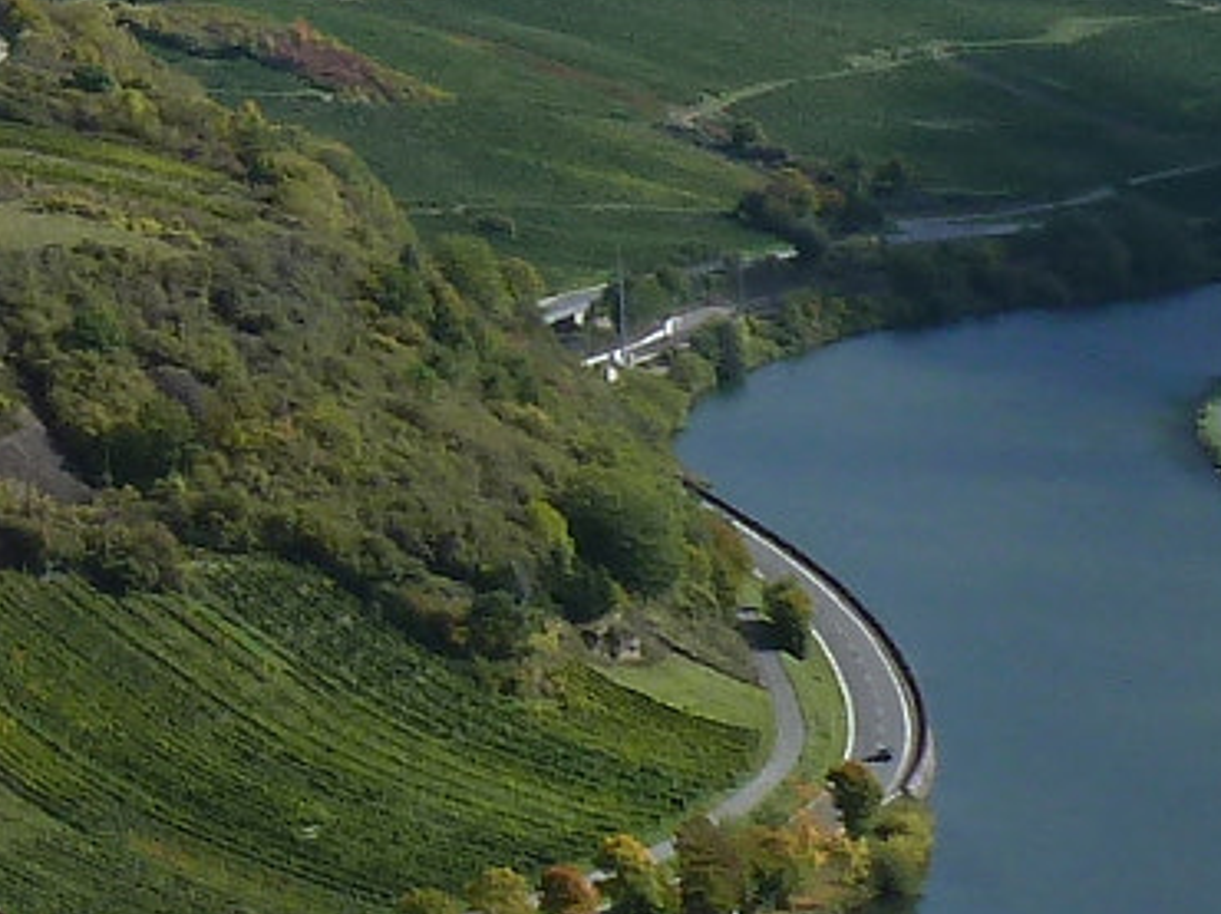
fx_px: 4688
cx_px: -954
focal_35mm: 133
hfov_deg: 13.4
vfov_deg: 10.9
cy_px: -310
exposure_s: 1/400
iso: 100
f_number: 4.5
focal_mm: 4.3
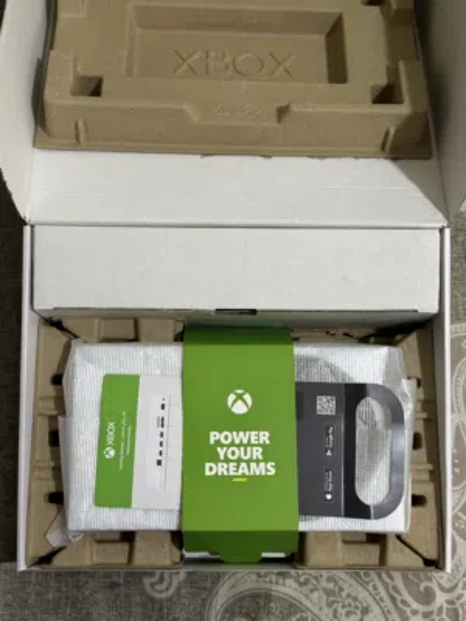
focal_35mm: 48
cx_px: 233
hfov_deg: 30.3
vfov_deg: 39.7
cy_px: 310
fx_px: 862
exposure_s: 1/34
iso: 200
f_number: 1.78
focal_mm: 6.86
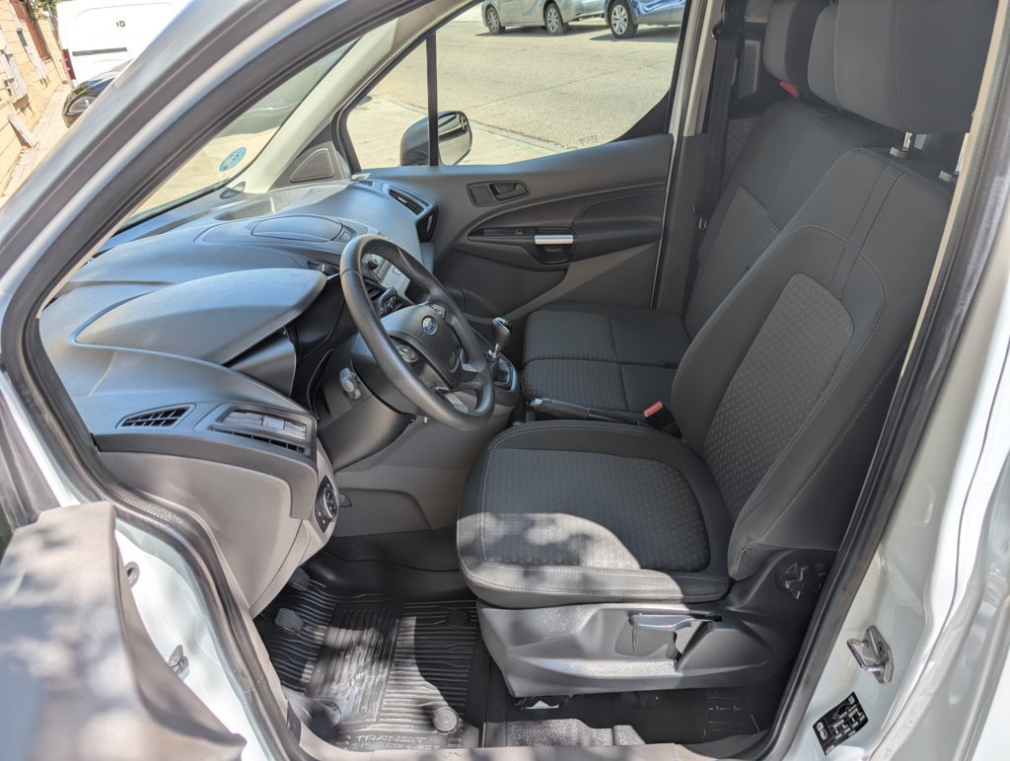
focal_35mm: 24
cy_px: 380
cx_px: 505
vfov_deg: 56.9
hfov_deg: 71.5
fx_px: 701
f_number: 1.68
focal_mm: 6.9
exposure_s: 1/358
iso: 14
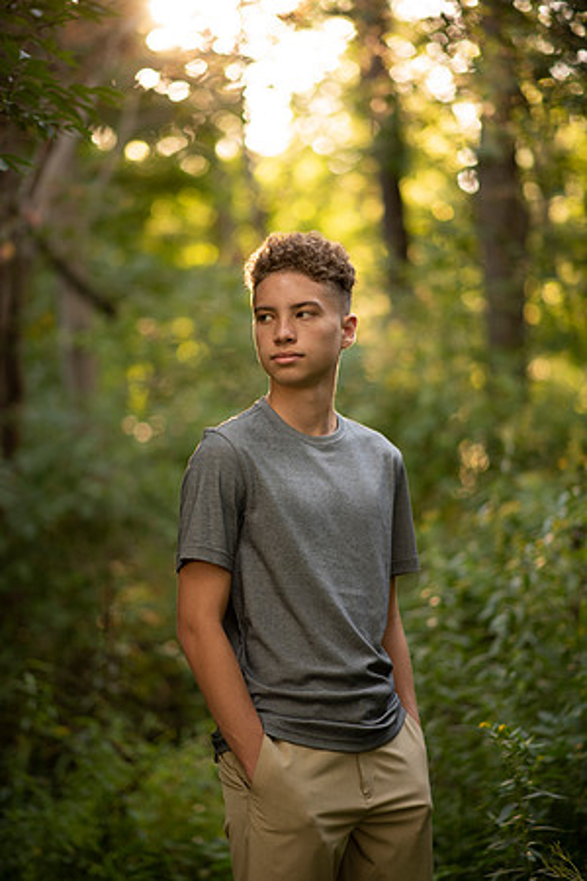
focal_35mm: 85
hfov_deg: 16.1
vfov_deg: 23.9
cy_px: 440
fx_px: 2079
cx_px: 294
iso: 250
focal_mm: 85
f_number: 1.8
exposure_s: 1/160
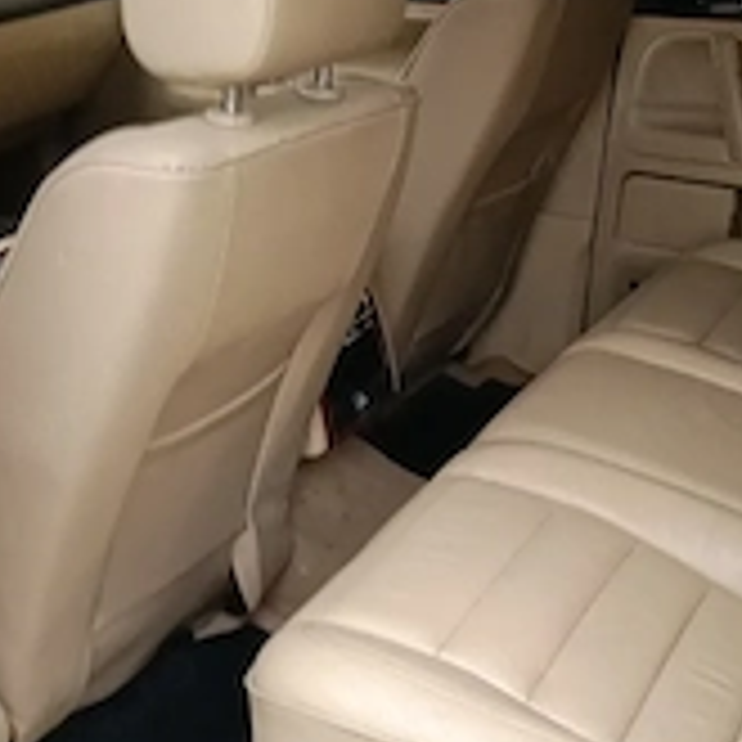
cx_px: 526
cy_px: 486
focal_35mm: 58
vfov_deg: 29.4
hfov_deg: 29.2
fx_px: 1407
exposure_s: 1/33.3
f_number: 1.8
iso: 320
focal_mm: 3.98
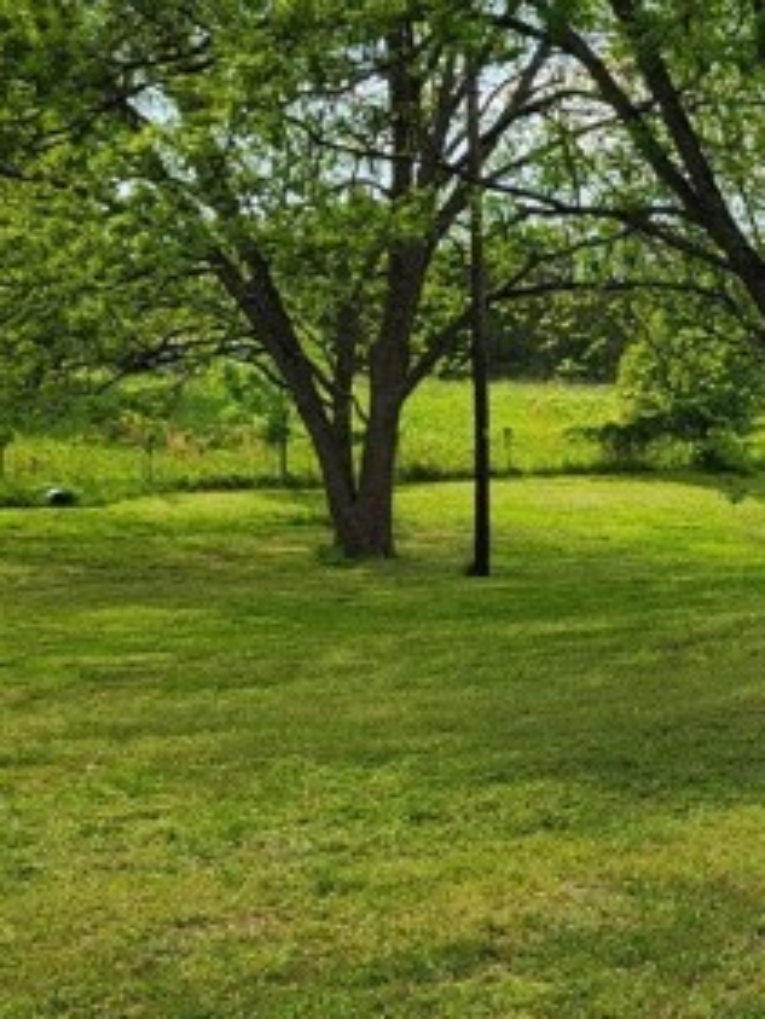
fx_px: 2091
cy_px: 461
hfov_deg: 19.0
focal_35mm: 71
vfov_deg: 27.4
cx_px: 1037
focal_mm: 5.4
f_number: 1.8
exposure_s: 1/1765
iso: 40
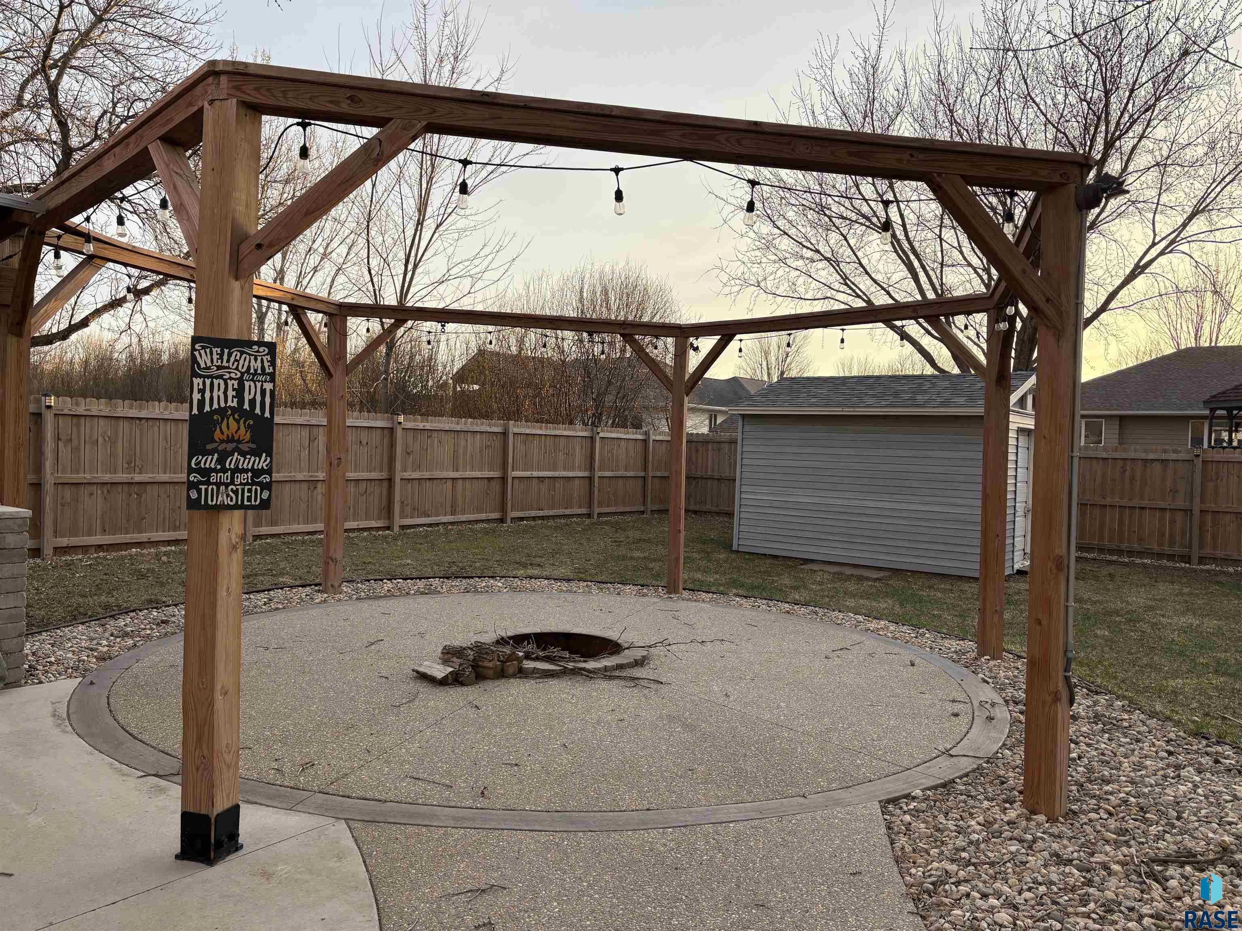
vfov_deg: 53.1
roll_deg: -0.2
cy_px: 466
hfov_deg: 67.3
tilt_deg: +1.4
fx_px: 933
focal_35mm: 26
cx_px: 621
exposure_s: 1/623
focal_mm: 5.96
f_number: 1.6
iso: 64
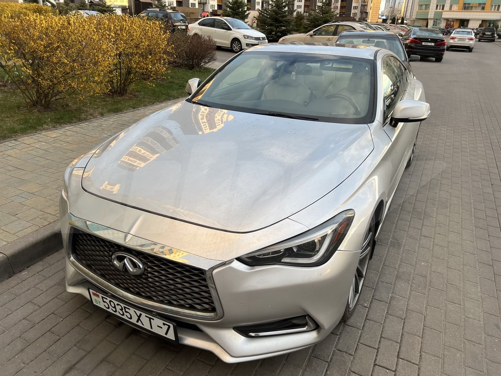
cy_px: 188
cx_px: 250
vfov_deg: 53.1
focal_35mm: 26
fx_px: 376
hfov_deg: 67.3
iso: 32
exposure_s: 1/131
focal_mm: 5.7
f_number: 1.5
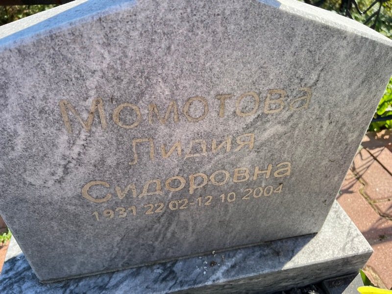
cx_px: 196
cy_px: 147
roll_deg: +0.9
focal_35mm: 26
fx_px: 294
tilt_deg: -35.3
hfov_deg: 67.3
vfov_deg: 53.1
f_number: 1.5
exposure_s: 1/887
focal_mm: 5.7
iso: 50
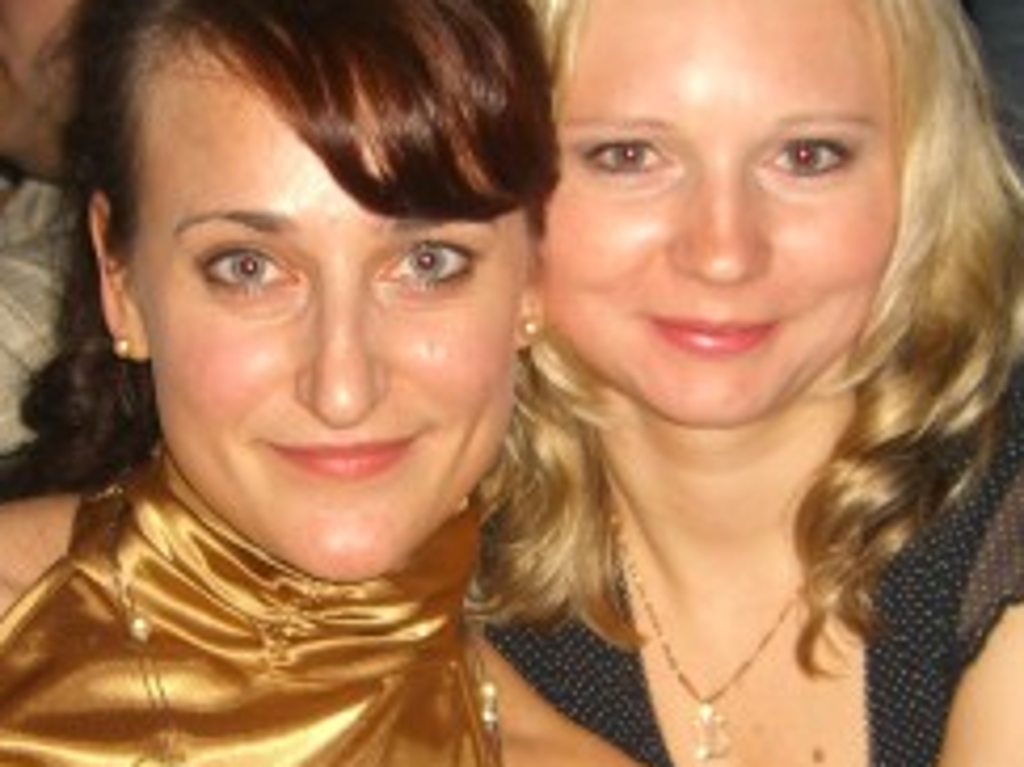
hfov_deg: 20.9
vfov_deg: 15.7
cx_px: 493
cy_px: 531
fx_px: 2779
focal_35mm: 94
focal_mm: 7.9
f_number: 2.8
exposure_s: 1/60
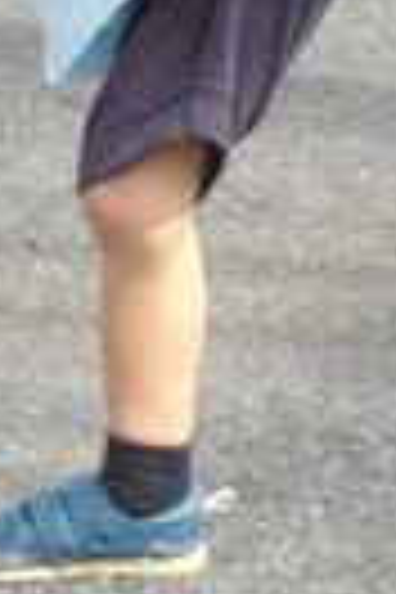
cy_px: -153
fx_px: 4504
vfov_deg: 7.5
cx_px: 178
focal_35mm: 273
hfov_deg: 5.0
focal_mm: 48
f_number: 9.5
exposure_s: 1/750
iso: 1600
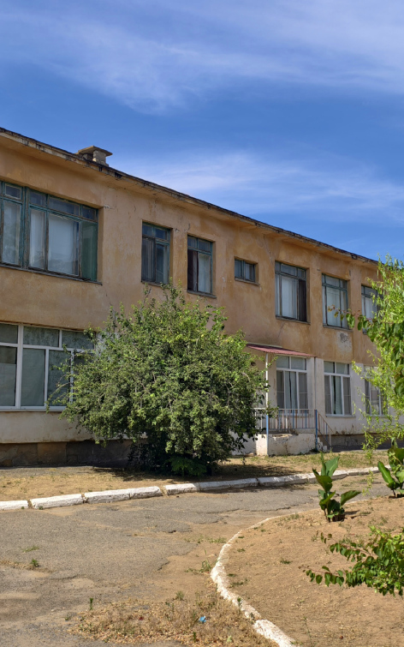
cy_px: 301
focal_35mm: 42
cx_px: 152
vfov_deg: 47.2
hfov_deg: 30.4
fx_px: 740
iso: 72
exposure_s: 1/3115
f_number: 1.57
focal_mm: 6.54
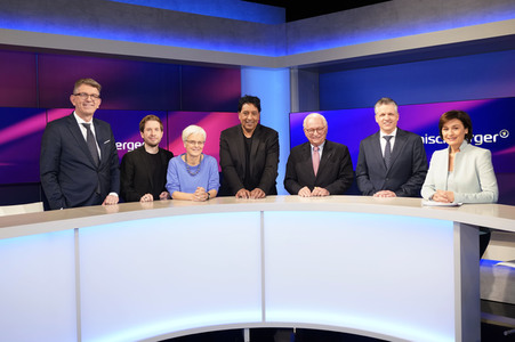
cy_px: 171
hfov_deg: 65.5
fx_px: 400
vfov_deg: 46.3
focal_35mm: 28
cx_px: 258
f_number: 5.6
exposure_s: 1/50
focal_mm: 28
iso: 2000
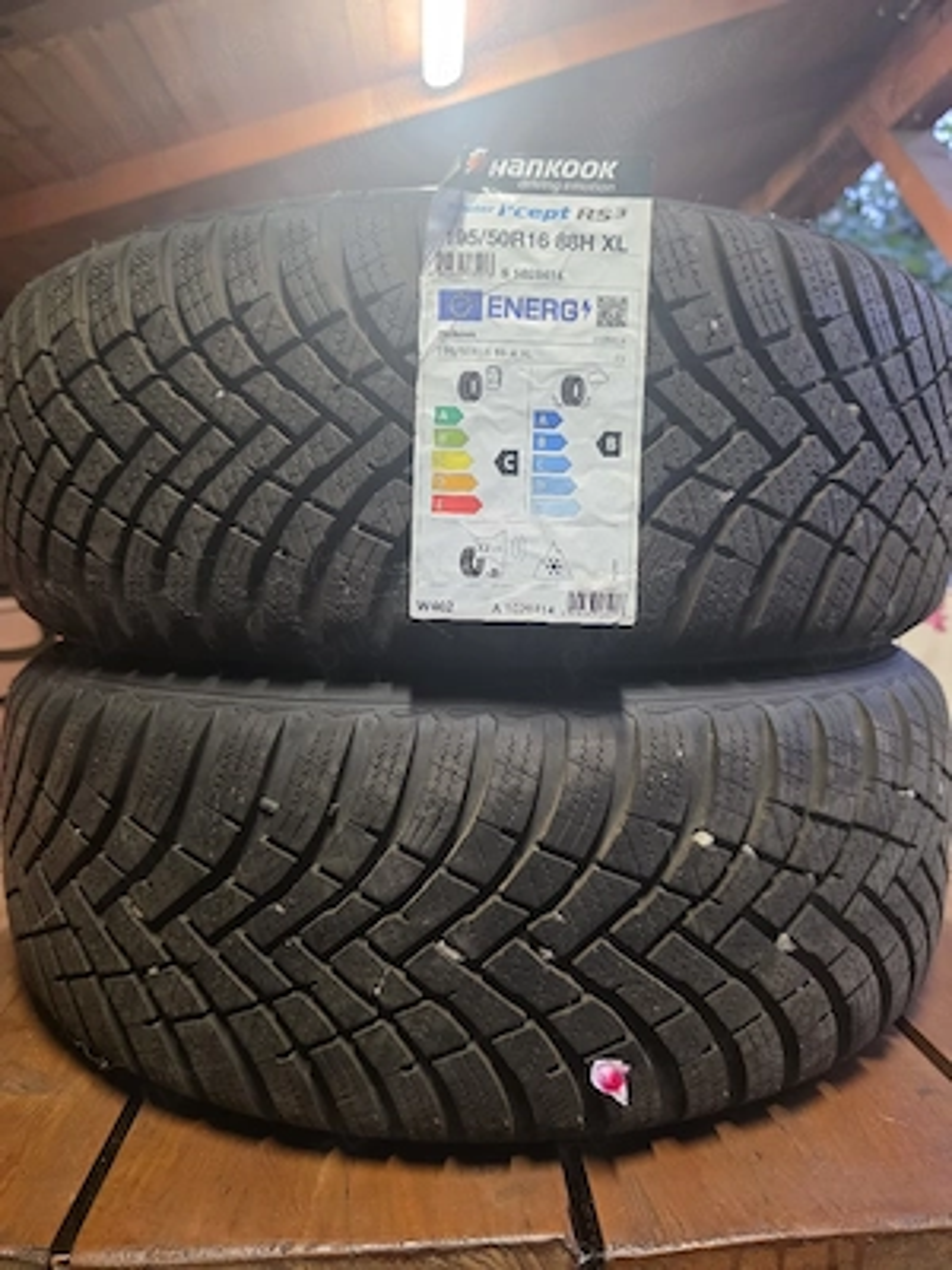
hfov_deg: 58.9
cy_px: 635
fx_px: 843
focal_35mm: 23
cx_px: 476
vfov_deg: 73.9
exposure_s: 1/101
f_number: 1.7
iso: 800
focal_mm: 6.3
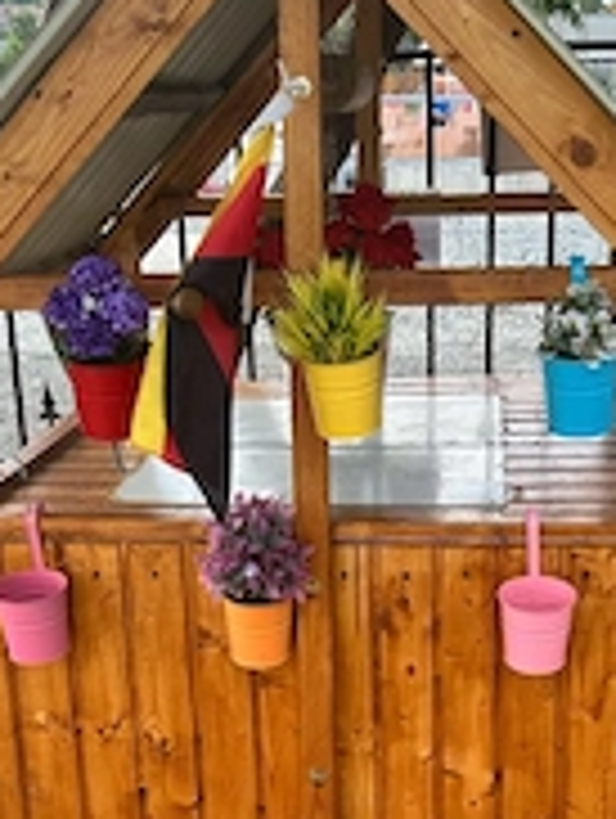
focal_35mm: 57
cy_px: 580
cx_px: 346
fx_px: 1349
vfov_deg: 33.3
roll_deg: +0.2
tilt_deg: -19.5
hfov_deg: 25.7
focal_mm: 5.7
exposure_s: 1/280
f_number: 1.5
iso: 50
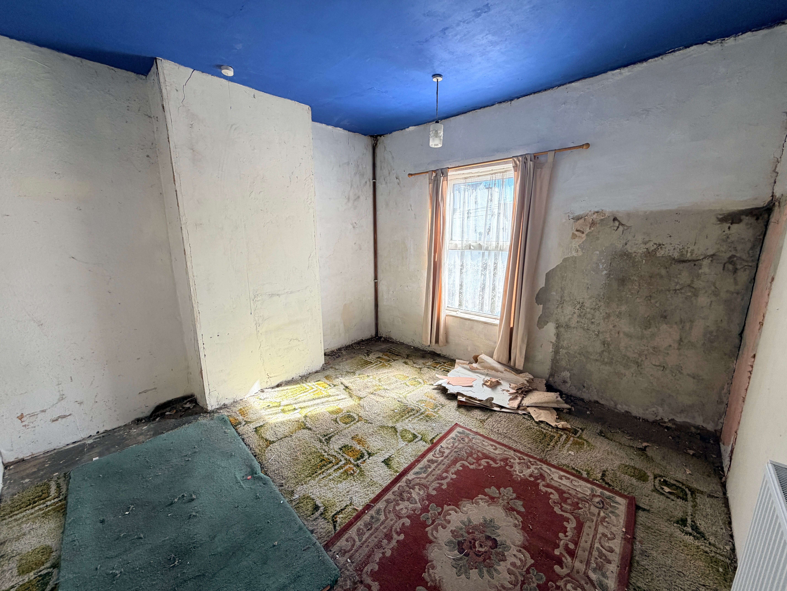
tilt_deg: -10.5
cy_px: 296
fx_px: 318
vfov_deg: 85.7
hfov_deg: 102.1
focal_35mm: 14
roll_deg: +0.5
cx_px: 394
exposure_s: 1/121
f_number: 2.2
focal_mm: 2.22
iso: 125
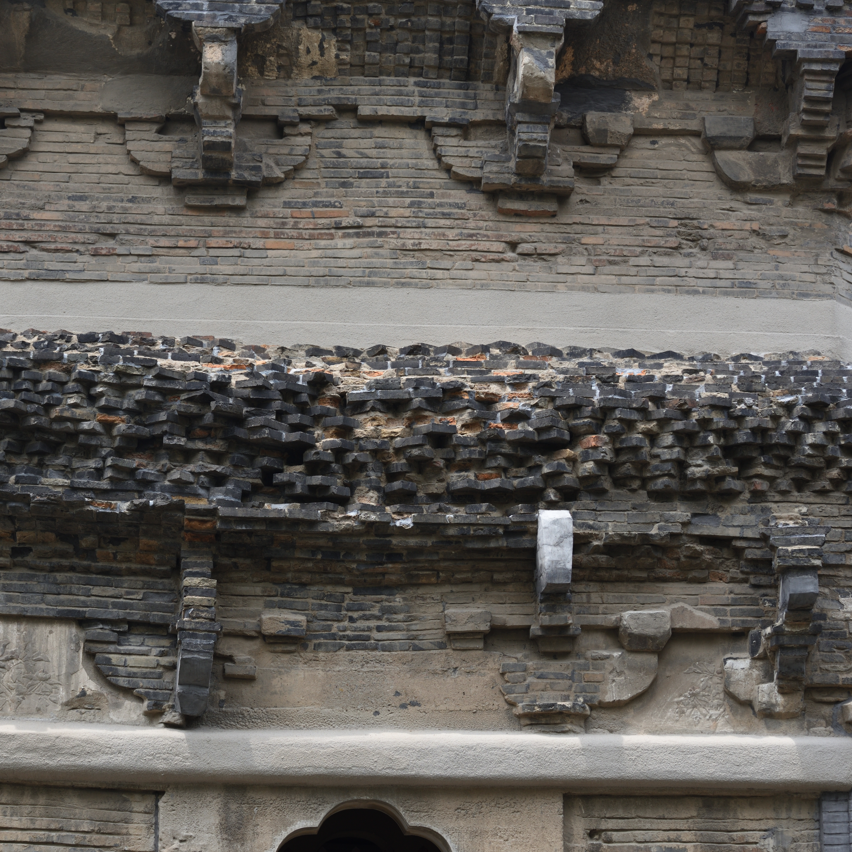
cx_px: 339
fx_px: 2506
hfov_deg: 19.3
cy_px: 429
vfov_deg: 19.3
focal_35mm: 90
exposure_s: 1/400
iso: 200
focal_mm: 70
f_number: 5.6
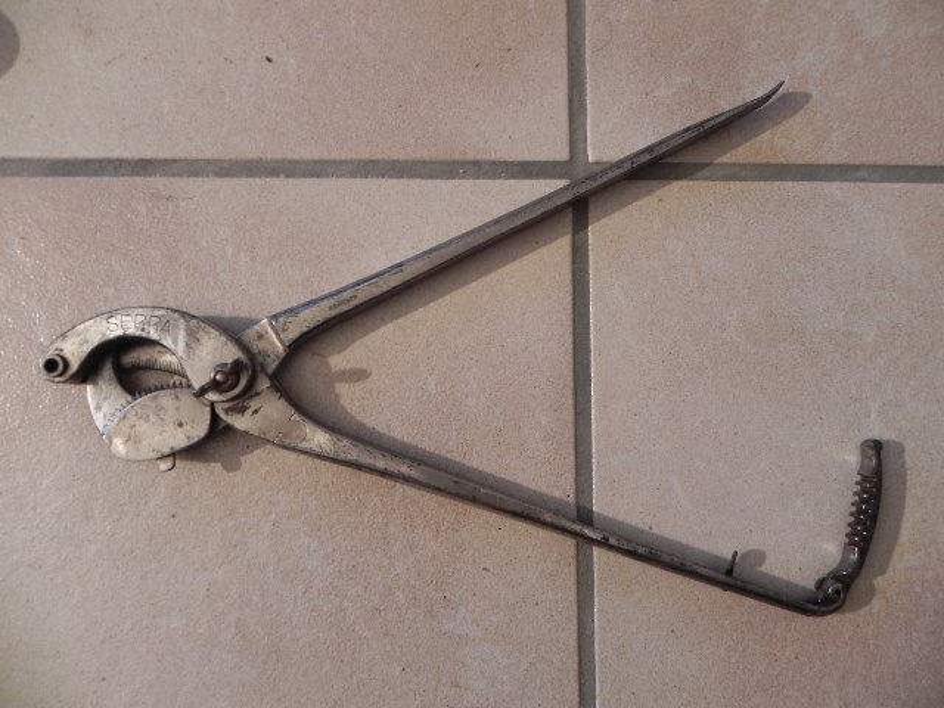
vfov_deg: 53.1
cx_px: 472
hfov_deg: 67.3
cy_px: 354
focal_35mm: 26
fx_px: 709
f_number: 2.8
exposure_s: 1/25.3
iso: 160
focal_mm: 4.6
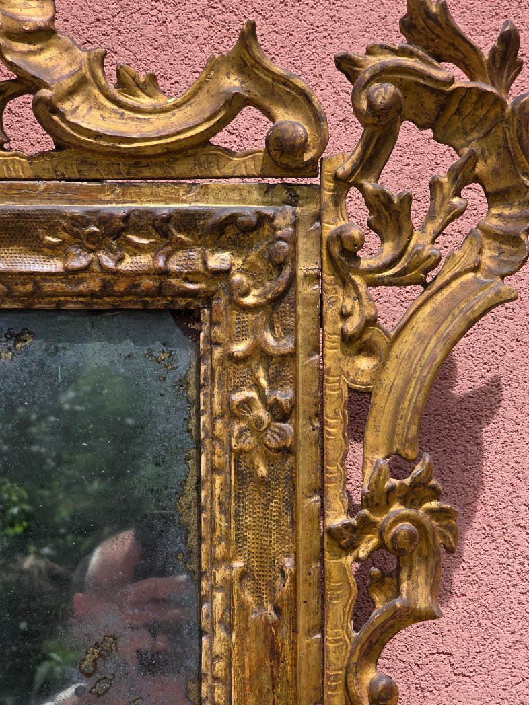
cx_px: 268
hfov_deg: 18.7
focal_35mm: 79
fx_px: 1610
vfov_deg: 24.7
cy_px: 398
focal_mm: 7.9
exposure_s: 1/1628
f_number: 2.4
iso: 50
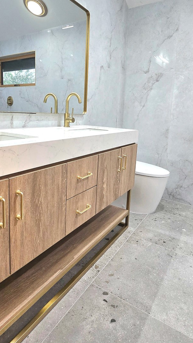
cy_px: 147
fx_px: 191
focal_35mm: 21
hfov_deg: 53.6
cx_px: 98
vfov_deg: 83.3
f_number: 2.2
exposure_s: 1/60.2
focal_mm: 2.2
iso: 200
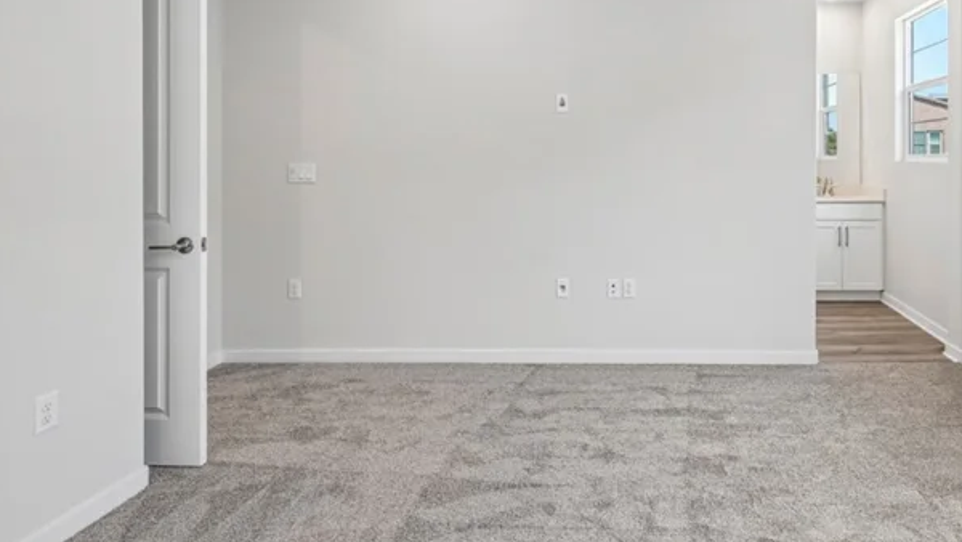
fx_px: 561
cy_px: 157
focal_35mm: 22
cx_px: 665
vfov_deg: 50.1
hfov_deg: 77.7
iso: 320
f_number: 7.1
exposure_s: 1/30
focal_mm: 15
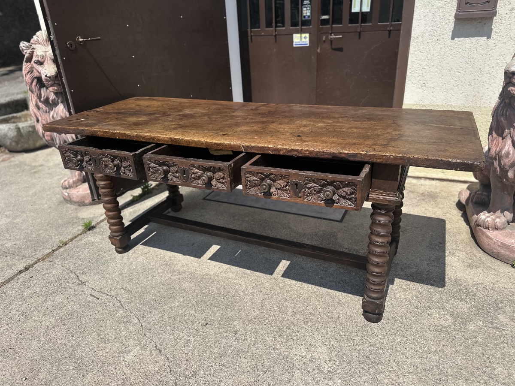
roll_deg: +2.9
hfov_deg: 71.6
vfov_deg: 56.8
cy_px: 193
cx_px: 258
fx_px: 357
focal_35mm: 24
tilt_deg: -23.5
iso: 80
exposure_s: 1/5000
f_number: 1.78
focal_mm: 6.86
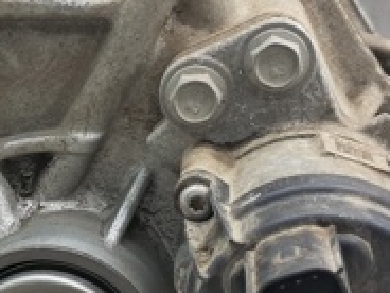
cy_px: 194
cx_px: 76
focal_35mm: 94
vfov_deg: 15.7
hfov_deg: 20.6
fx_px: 1059
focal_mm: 4
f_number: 1.8
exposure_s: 1/50
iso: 160
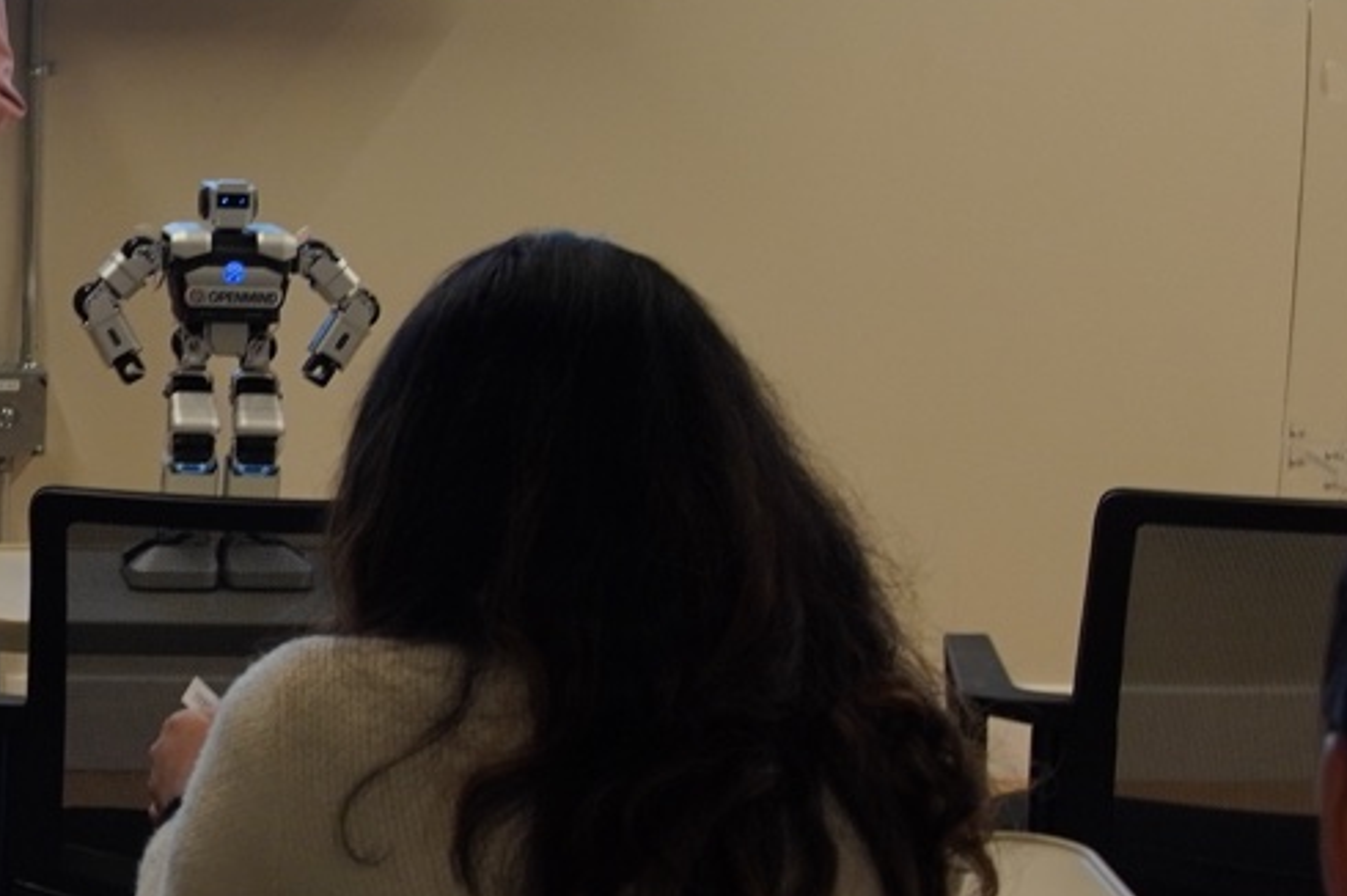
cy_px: 245
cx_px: -385
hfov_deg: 15.4
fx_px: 4743
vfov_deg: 10.8
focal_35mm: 127
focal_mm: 23
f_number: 4
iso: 400
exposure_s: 1/60
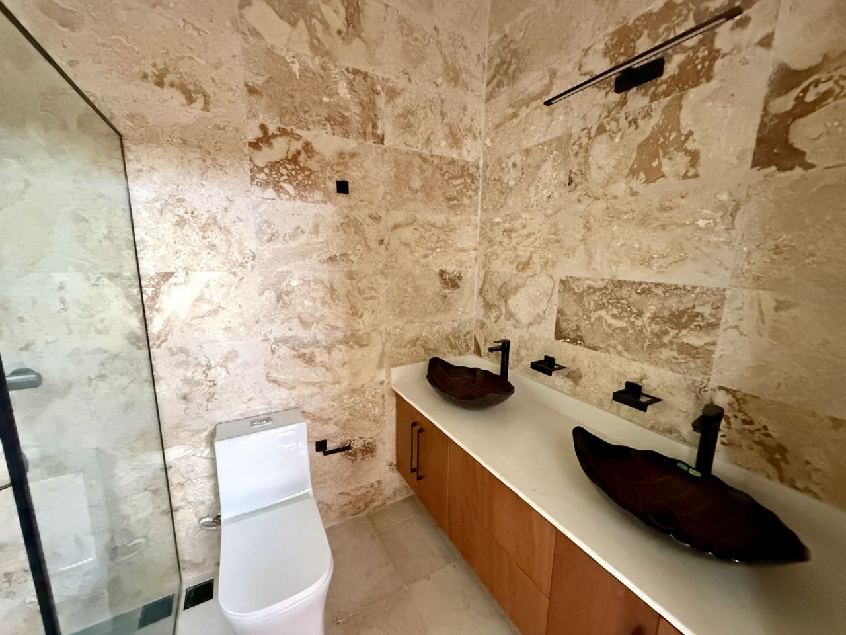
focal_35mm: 14
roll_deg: -1.3
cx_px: 423
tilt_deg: -7.2
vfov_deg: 85.7
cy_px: 318
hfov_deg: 102.1
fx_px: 342
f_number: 2.2
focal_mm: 2.22
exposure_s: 1/60
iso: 1000
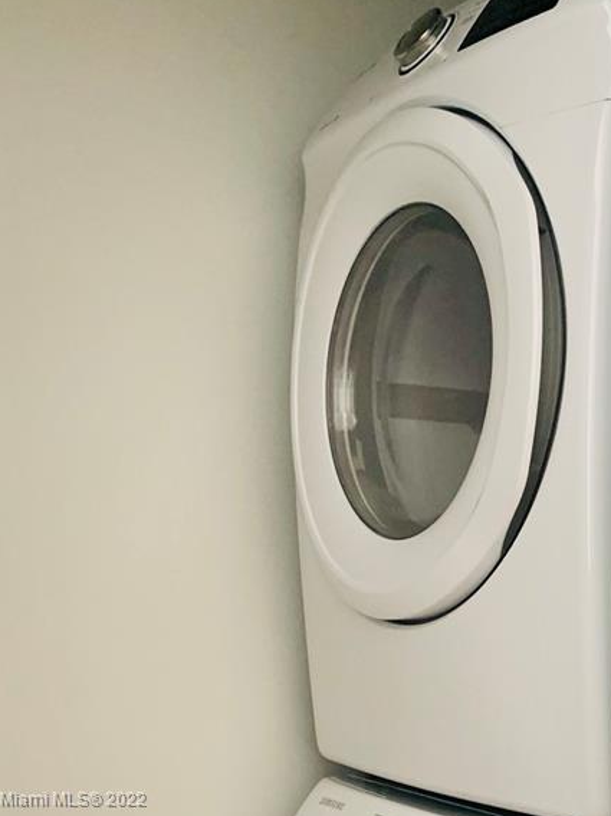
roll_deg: -0.6
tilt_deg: -7.9
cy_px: 800
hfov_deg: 25.8
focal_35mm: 55
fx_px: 1295
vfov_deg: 32.4
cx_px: 529
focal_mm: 4.25
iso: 200
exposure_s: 1/60
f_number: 1.8
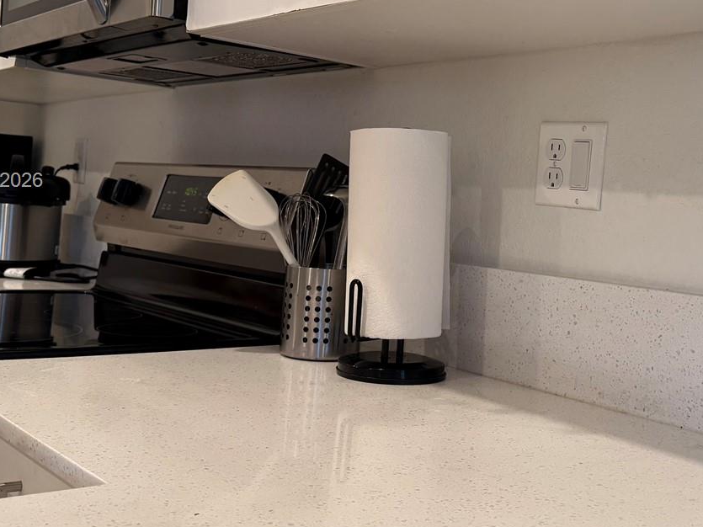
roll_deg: -2.6
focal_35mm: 46
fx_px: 934
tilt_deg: +1.9
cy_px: 182
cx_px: 455
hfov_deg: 40.8
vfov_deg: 31.3
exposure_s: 1/120
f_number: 1.78
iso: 200
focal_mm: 6.76
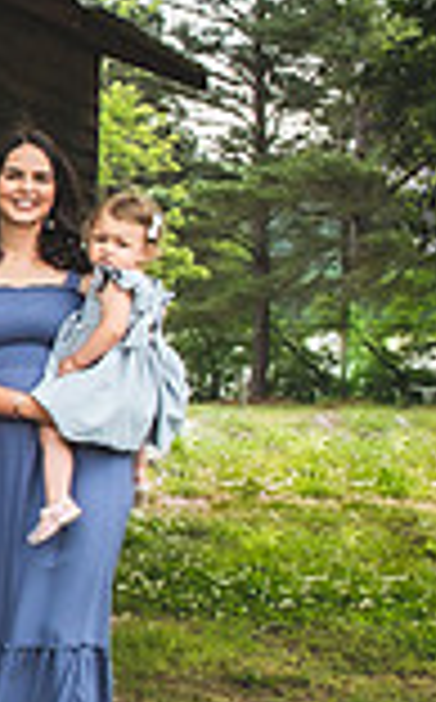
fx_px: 1985
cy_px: 322
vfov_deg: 20.0
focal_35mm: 104
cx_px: -779
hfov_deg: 10.0
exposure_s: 1/200
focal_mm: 27
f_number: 5.6
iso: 160
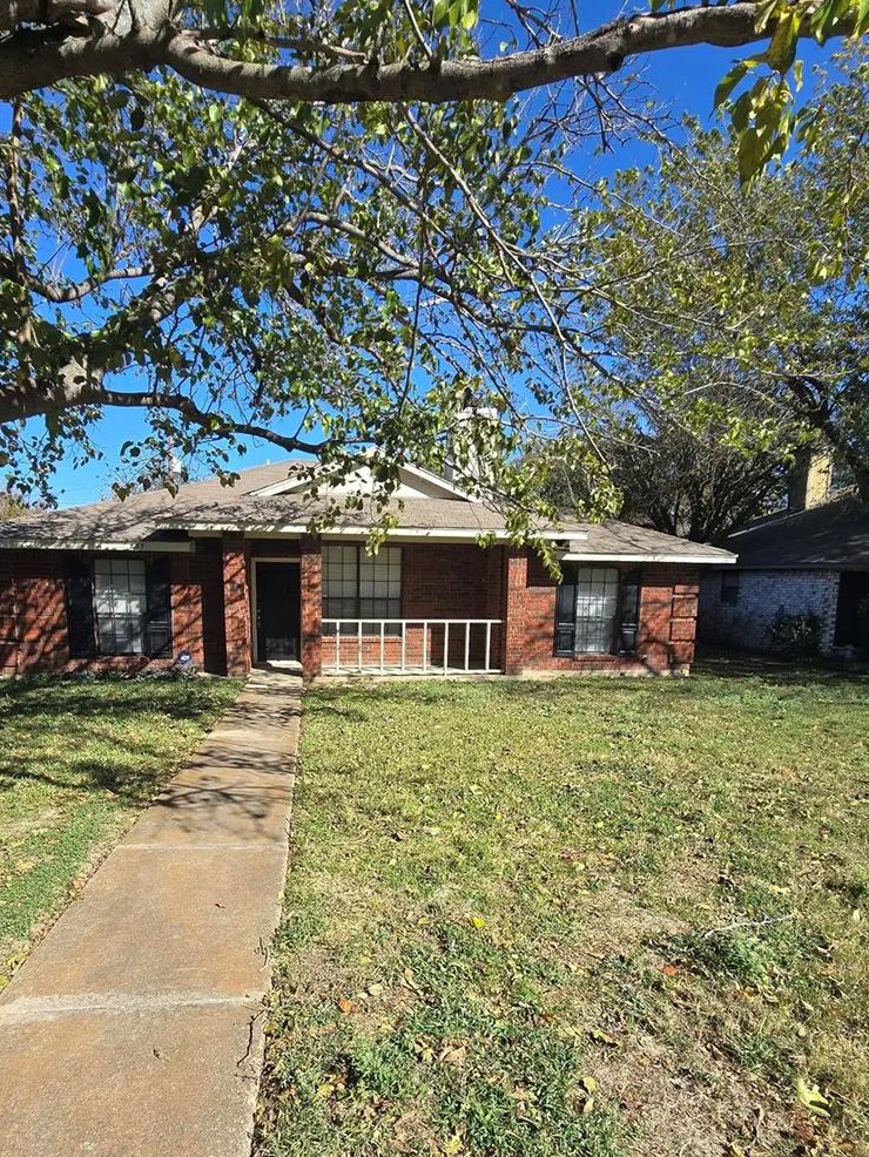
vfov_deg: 86.9
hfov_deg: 71.6
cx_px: 415
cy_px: 678
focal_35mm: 18
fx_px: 602
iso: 50
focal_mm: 2.2
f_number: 2.2
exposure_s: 1/1433
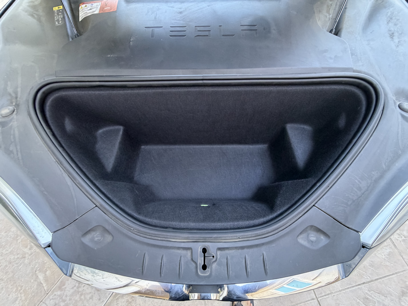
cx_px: 204
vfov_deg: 85.7
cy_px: 153
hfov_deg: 102.1
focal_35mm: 14
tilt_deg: -63.4
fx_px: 165
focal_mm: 2.22
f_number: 2.2
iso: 320
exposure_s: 1/60
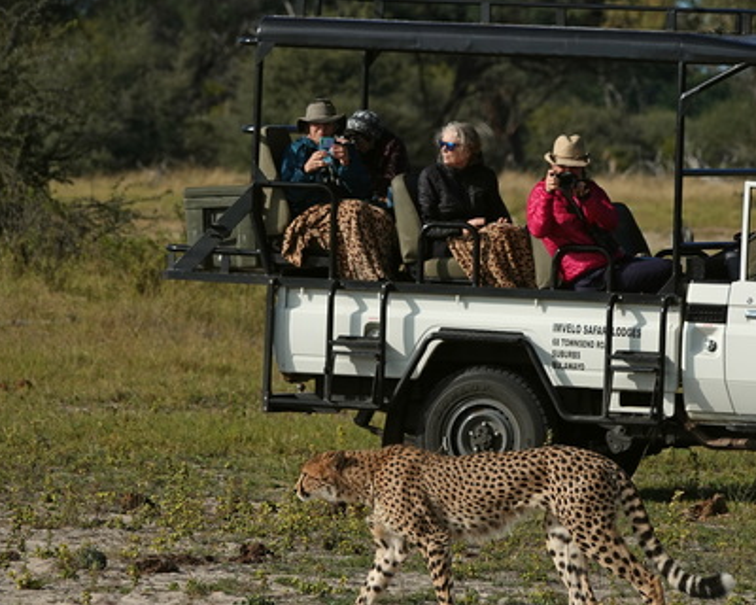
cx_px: 429
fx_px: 11791
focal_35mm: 527
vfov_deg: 2.9
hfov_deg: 3.7
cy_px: 313
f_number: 4
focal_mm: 128.59
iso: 100
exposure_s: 1/1000
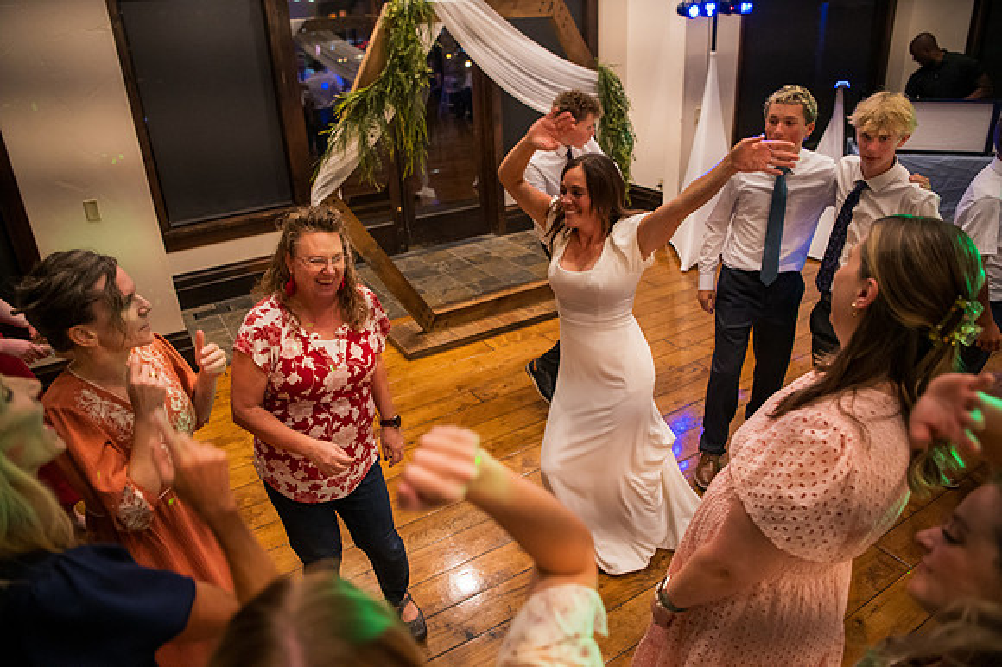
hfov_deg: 73.8
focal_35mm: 24
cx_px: 501
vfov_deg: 53.1
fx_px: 668
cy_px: 334
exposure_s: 1/200
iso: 6400
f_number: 2.8
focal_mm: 24
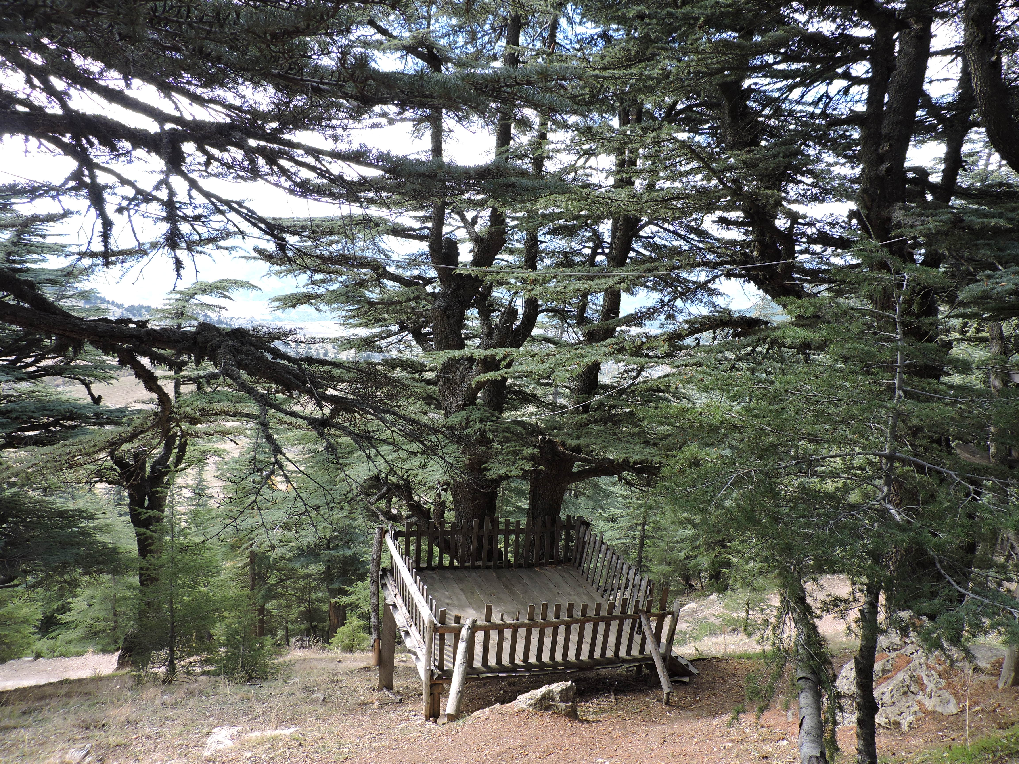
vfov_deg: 56.8
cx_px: 510
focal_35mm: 24
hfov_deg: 71.6
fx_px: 706
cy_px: 382
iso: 100
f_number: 3
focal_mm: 4.3
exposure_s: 1/160
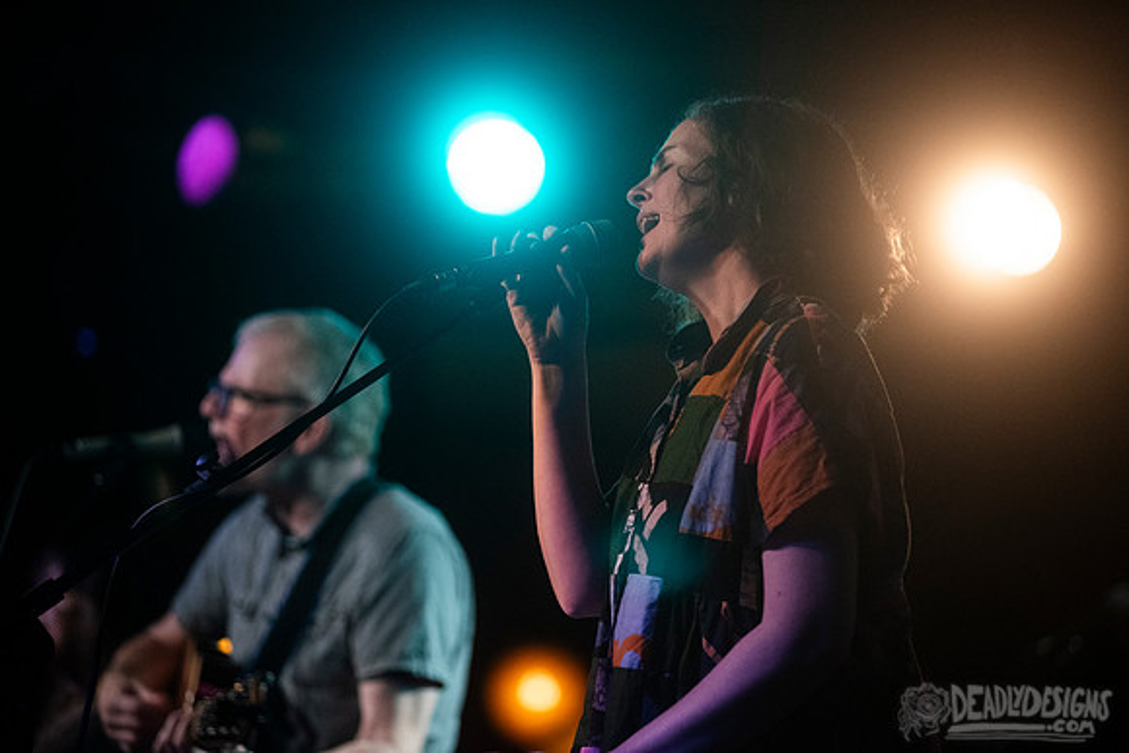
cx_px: 564
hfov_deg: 12.8
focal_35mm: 160
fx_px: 5019
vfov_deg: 8.6
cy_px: 376
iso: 2000
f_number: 3.2
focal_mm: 160
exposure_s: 1/200
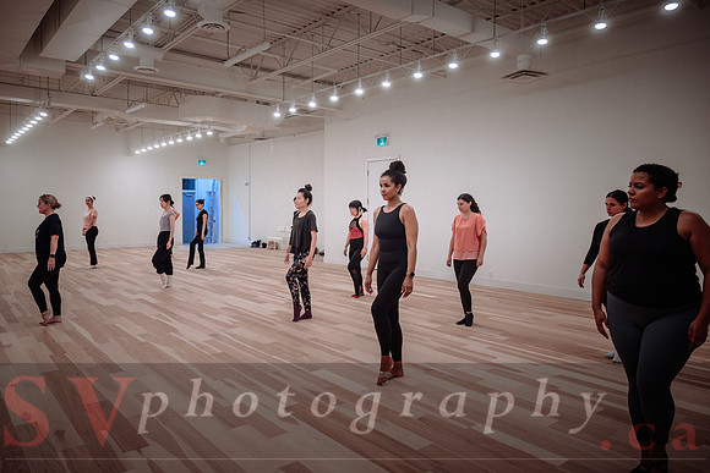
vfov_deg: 49.9
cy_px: 219
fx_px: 508
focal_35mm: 26
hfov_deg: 69.8
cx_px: 329
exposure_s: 1/250
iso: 1000
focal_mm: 24
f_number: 2.8
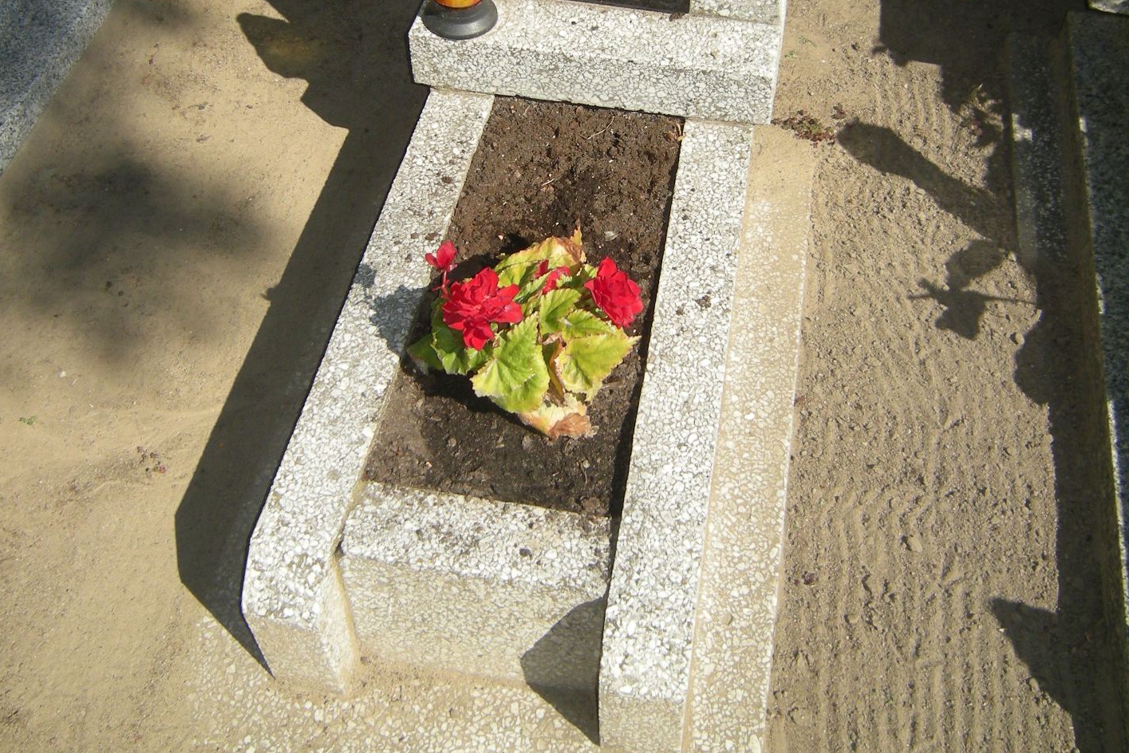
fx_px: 1255
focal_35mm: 40
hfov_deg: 48.4
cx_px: 566
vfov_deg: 32.3
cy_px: 126
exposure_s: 1/347
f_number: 5.6
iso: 91
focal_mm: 4.7
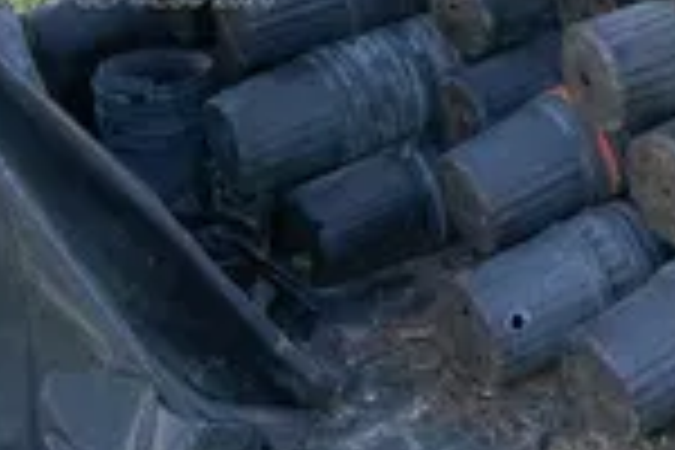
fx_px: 1350
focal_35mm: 72
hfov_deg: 25.2
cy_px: 0
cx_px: 814
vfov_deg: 18.4
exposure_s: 1/100
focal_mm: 18
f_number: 5
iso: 400
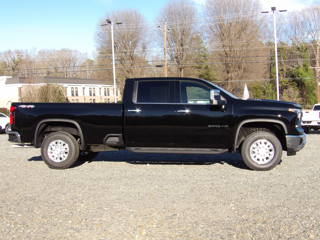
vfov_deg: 31.5
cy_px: 120
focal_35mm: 46
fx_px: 425
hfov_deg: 41.2
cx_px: 160
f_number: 3.8
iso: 100
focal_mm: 8.2
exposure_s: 1/395
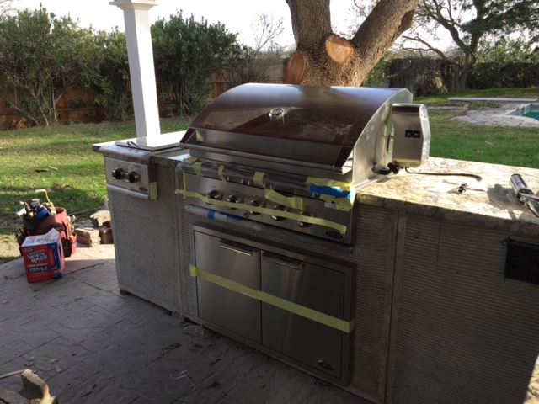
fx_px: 452
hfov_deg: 61.7
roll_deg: +0.0
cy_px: 202
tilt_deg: -16.2
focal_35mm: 29
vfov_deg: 48.2
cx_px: 270
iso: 32
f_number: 2.2
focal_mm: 4.15
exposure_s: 1/306
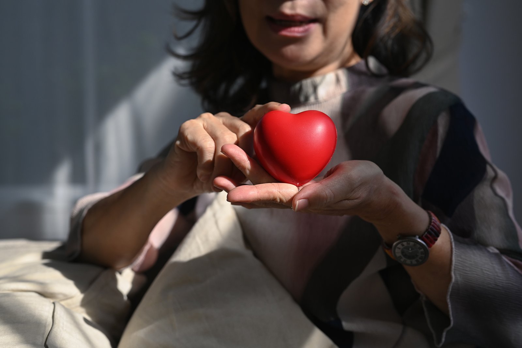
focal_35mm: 50
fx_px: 725
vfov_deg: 27.0
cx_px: 261
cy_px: 174
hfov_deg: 39.6
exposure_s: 1/1000
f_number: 4
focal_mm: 50
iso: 400
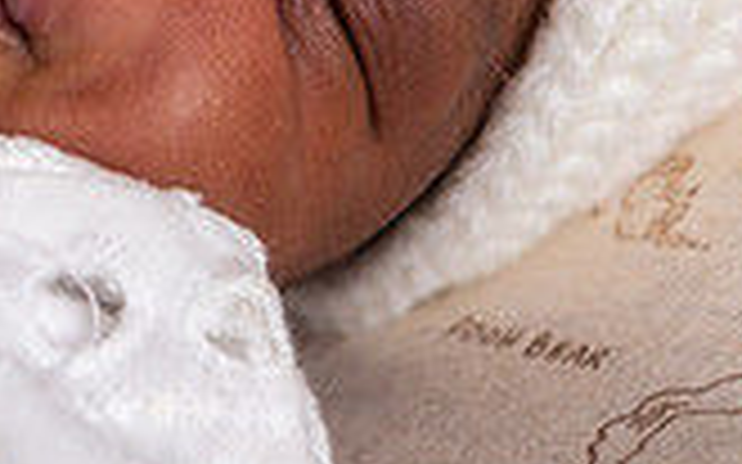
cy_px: -410
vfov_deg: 5.0
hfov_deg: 8.0
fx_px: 5215
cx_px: -179
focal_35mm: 258
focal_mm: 62
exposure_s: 1/160
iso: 100
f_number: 4.5
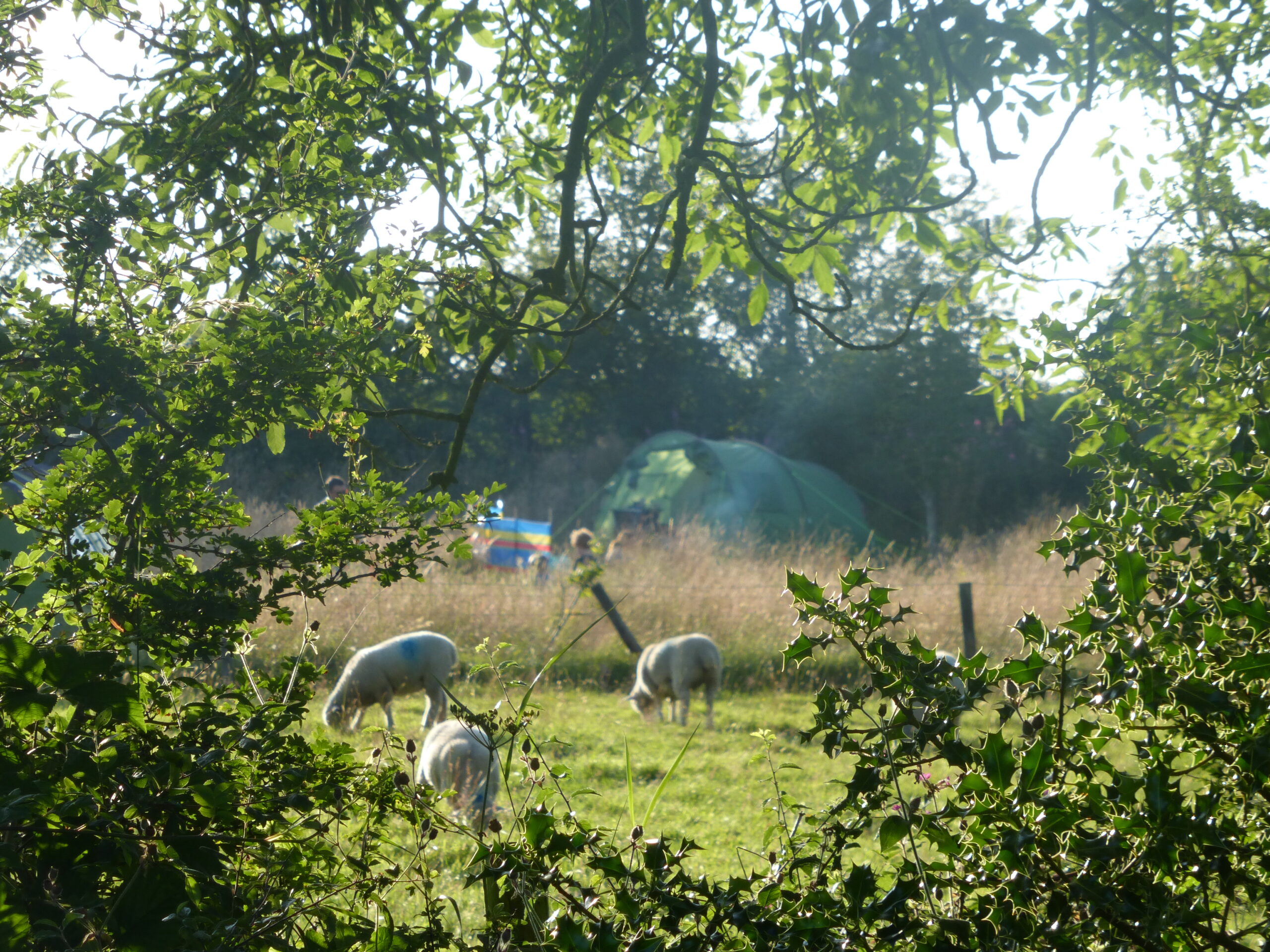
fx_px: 5540
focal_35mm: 151
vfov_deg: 9.8
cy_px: 476
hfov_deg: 13.1
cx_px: 635
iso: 100
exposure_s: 1/160
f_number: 5.4
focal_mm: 24.4
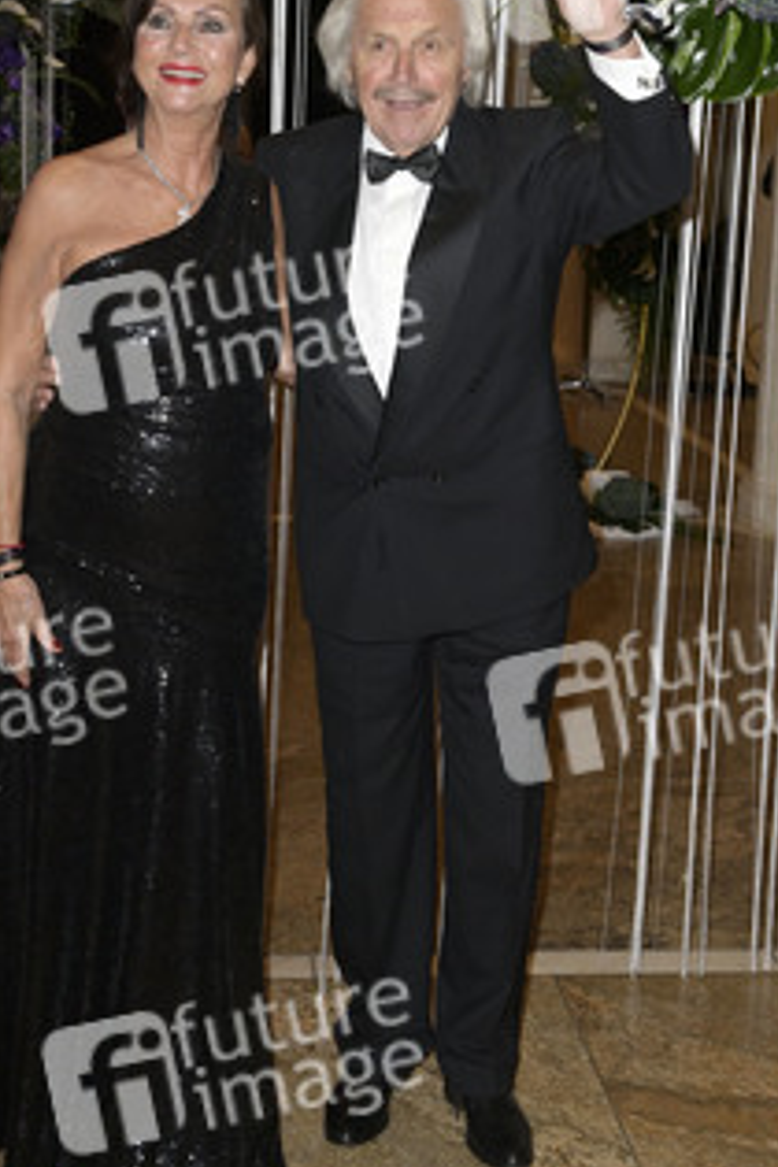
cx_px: 341
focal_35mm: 61
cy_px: 511
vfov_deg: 32.8
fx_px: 1977
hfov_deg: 22.2
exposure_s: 1/200
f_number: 5.6
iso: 2500
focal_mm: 48
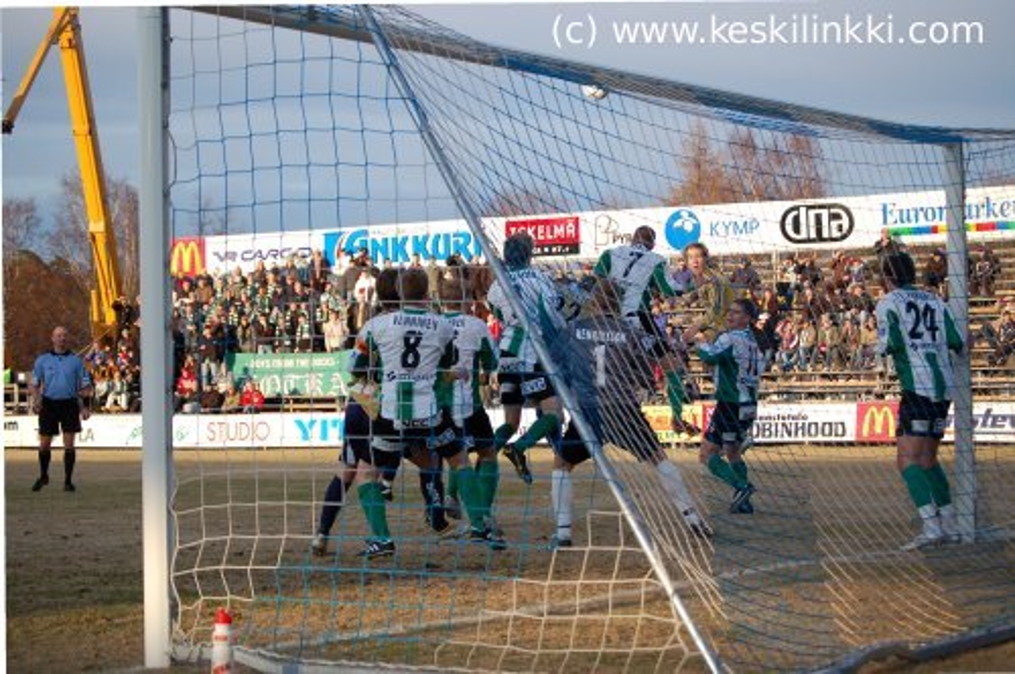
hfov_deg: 24.6
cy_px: 337
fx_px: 2323
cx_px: 508
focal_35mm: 82
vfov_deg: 16.5
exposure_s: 1/1000
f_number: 4
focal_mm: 55
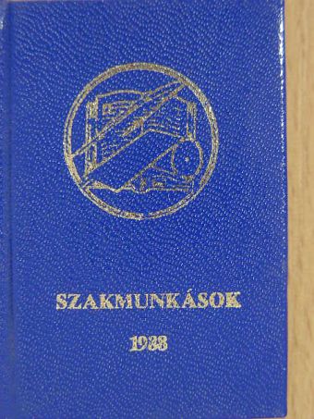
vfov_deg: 22.5
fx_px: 1052
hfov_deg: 17.0
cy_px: 210
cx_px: 157
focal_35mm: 87
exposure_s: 1/15
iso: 264
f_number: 3.5
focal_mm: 14.6
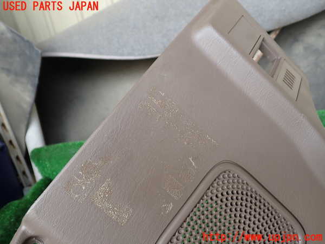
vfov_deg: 46.8
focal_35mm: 30
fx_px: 282
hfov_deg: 60.0
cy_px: 122
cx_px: 162
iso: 100
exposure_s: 1/80
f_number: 2.3
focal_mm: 5.4
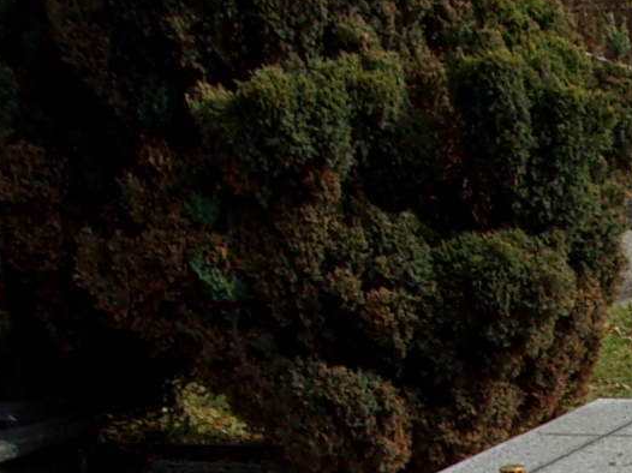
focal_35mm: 138
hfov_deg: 13.0
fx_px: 2518
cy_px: 968
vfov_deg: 9.9
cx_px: 1126
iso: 80
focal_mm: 5.1
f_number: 10.8
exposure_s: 1/70
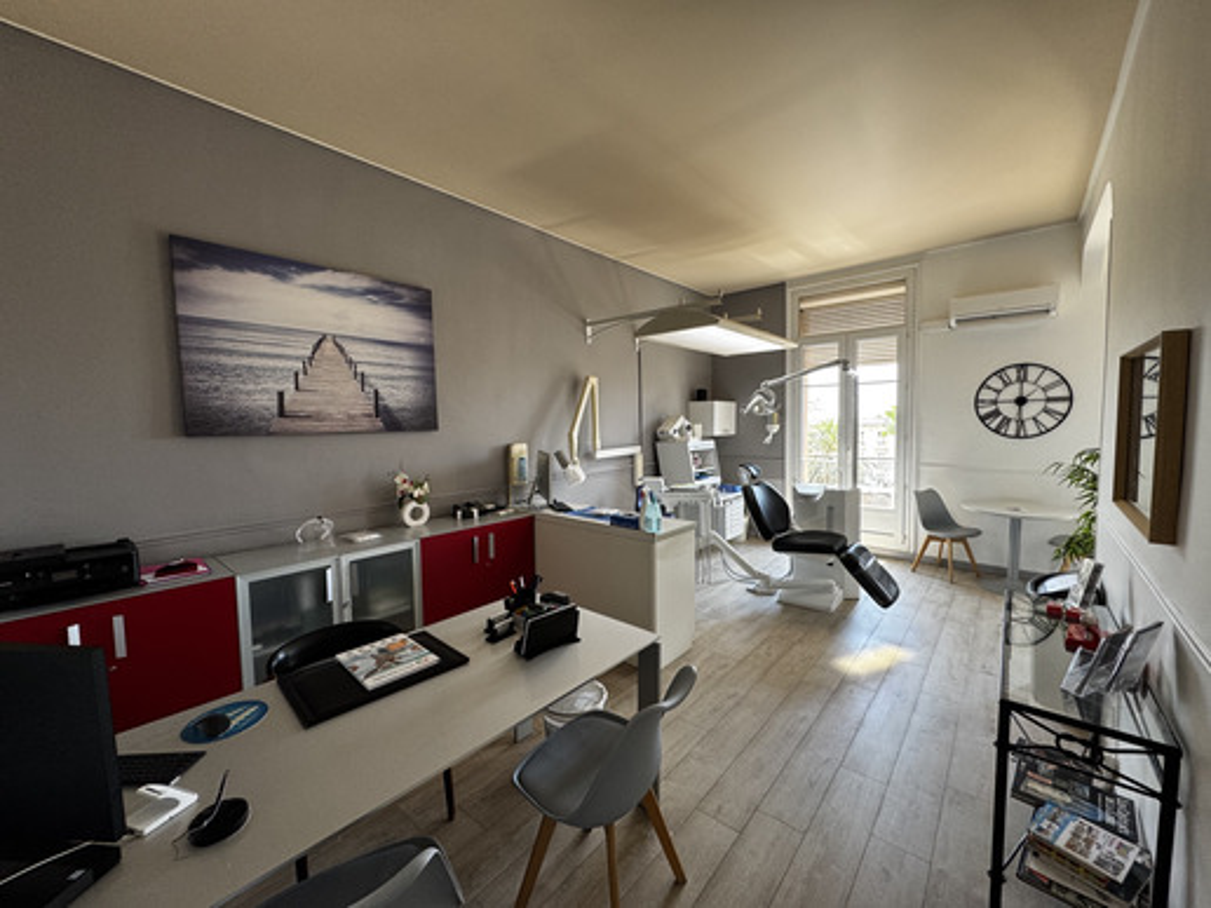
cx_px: 606
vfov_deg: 85.7
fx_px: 490
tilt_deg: -4.3
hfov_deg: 102.1
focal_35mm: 14
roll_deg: +1.2
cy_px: 454
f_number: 2.2
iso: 125
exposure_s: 1/99
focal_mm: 2.22
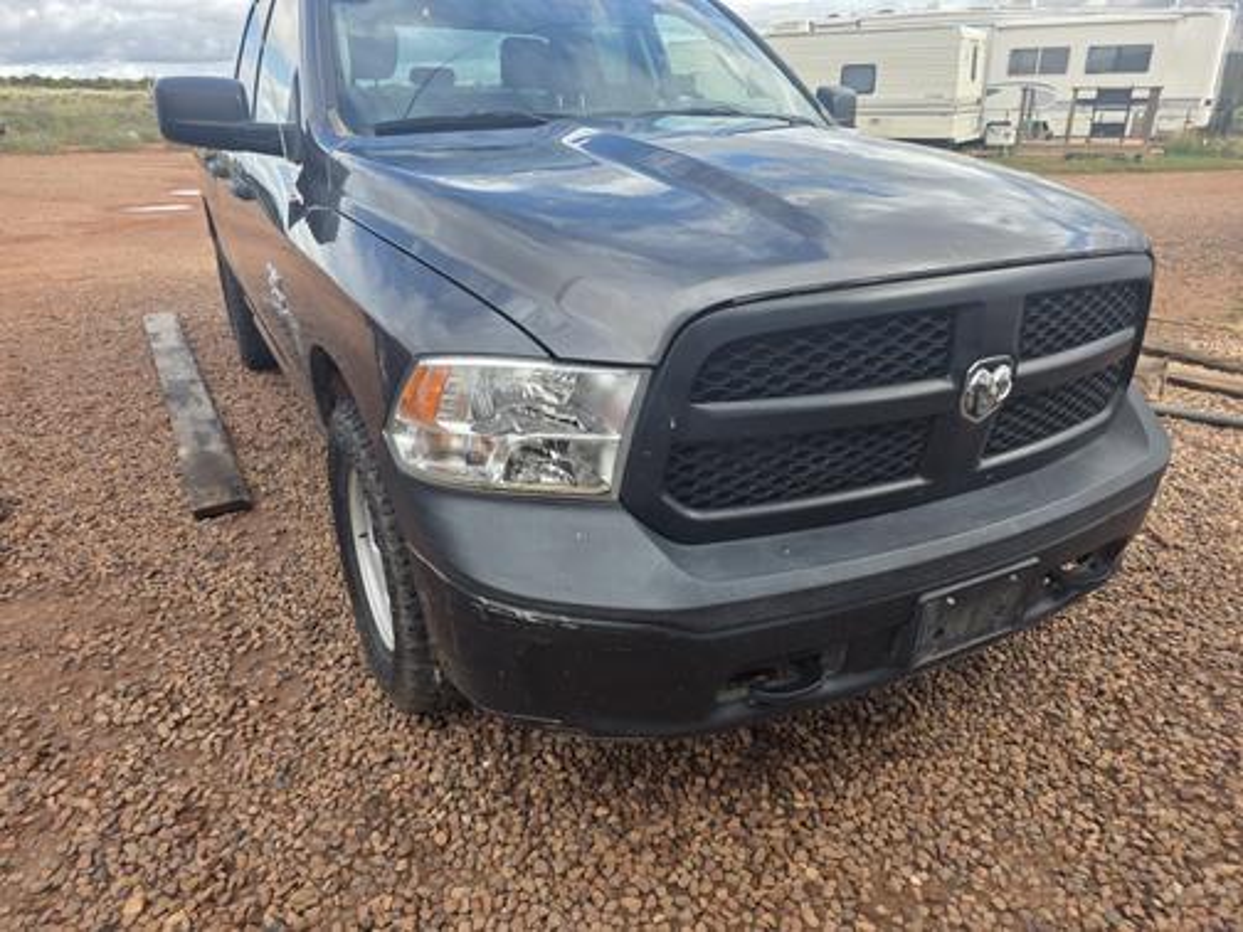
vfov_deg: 58.9
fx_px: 826
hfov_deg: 73.9
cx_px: 622
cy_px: 466
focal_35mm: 23
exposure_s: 1/1228
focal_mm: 6.3
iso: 80
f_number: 1.7
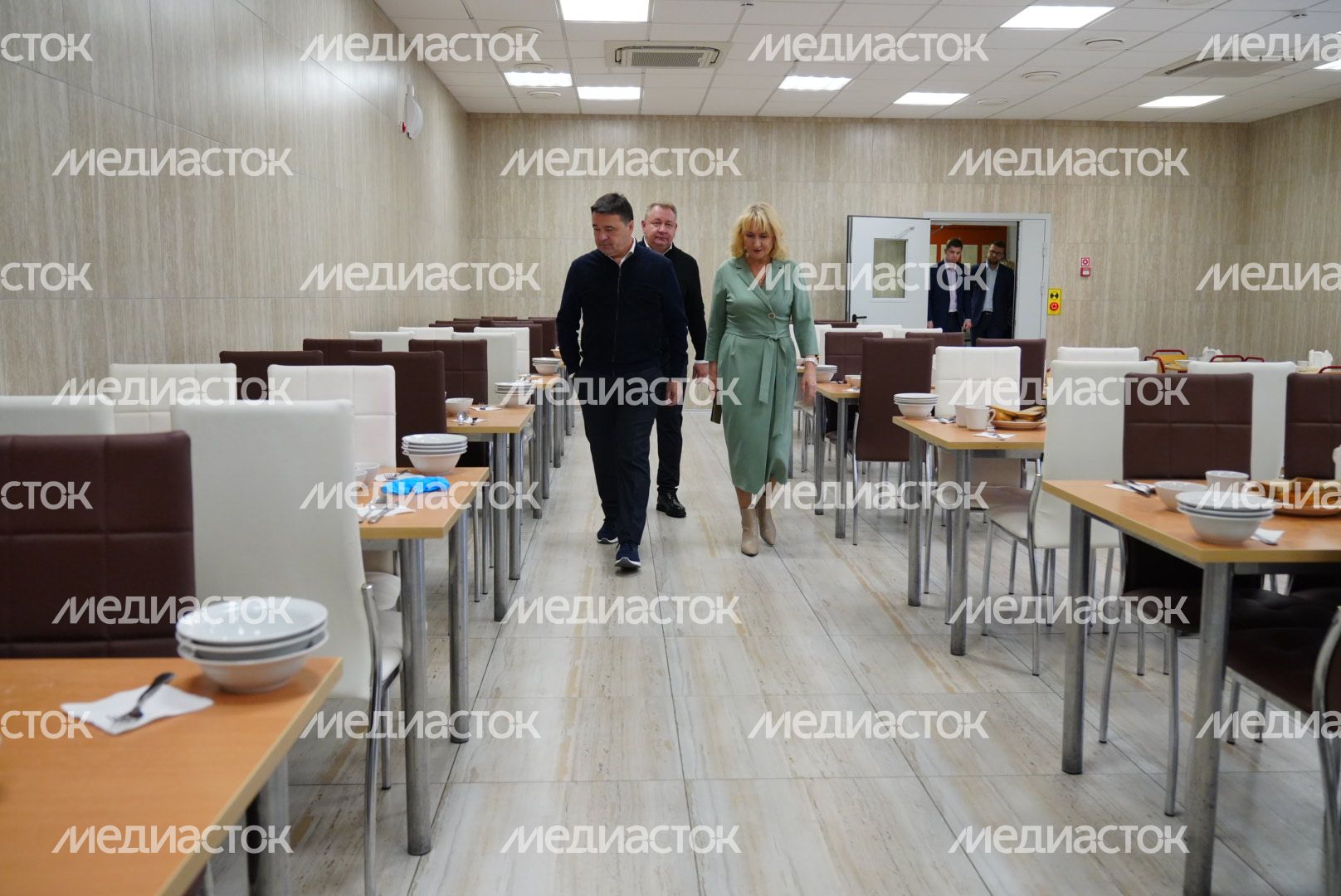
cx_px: 670
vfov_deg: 45.0
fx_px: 1081
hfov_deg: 63.6
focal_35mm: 29
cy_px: 448
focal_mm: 29
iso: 3200
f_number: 4
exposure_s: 1/500
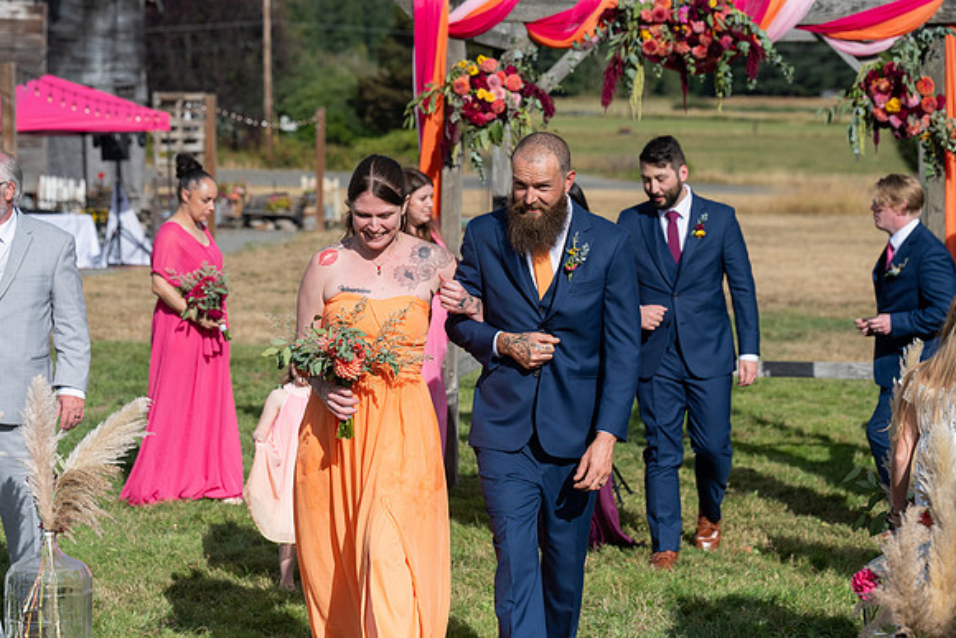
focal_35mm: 98
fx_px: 2603
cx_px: 478
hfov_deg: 20.8
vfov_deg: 14.0
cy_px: 319
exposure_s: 1/5000
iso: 400
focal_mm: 98
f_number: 5
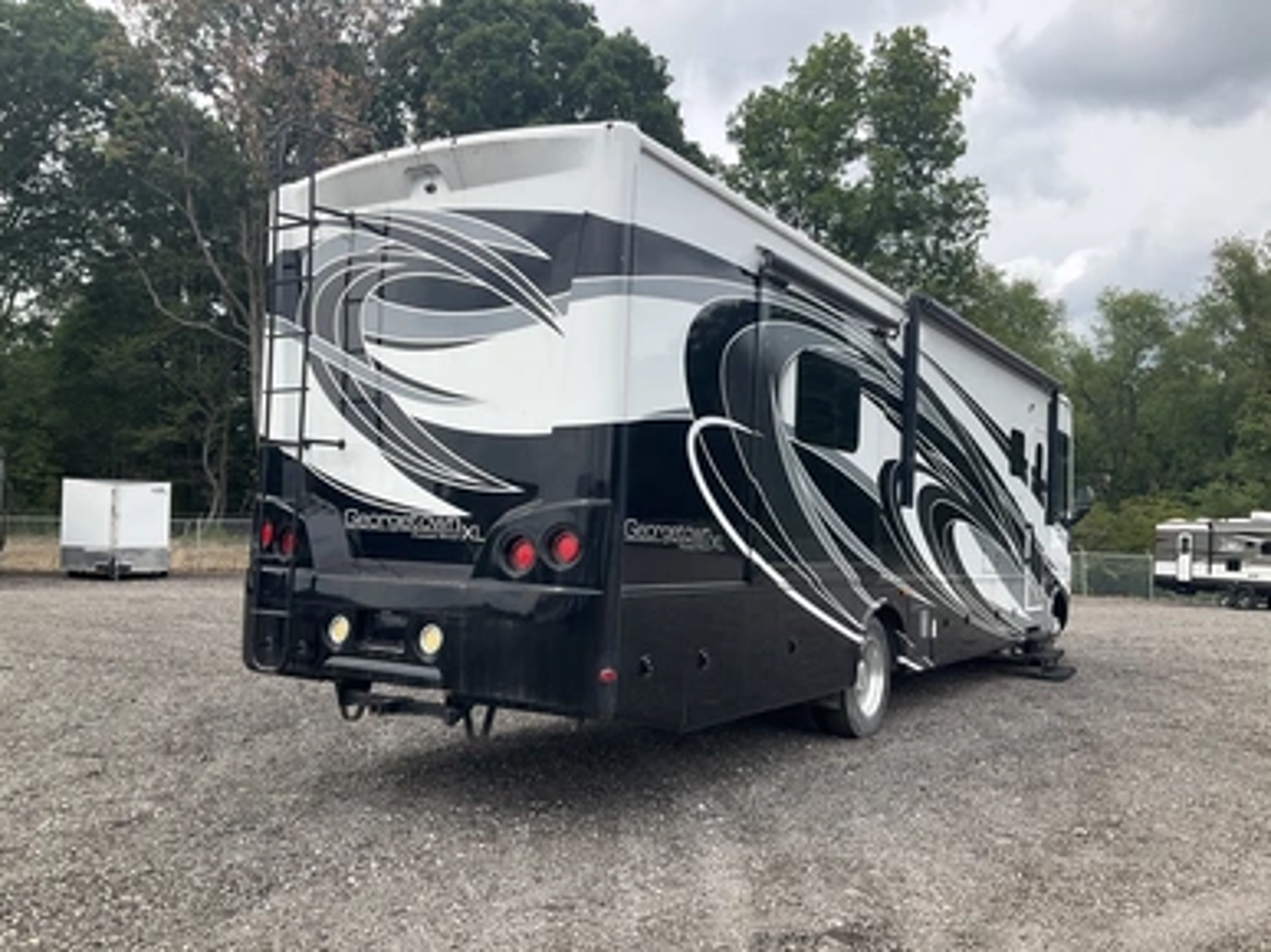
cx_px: 644
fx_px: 1101
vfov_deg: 46.8
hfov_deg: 60.0
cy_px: 489
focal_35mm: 30
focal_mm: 3
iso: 25
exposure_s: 1/829
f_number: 1.8
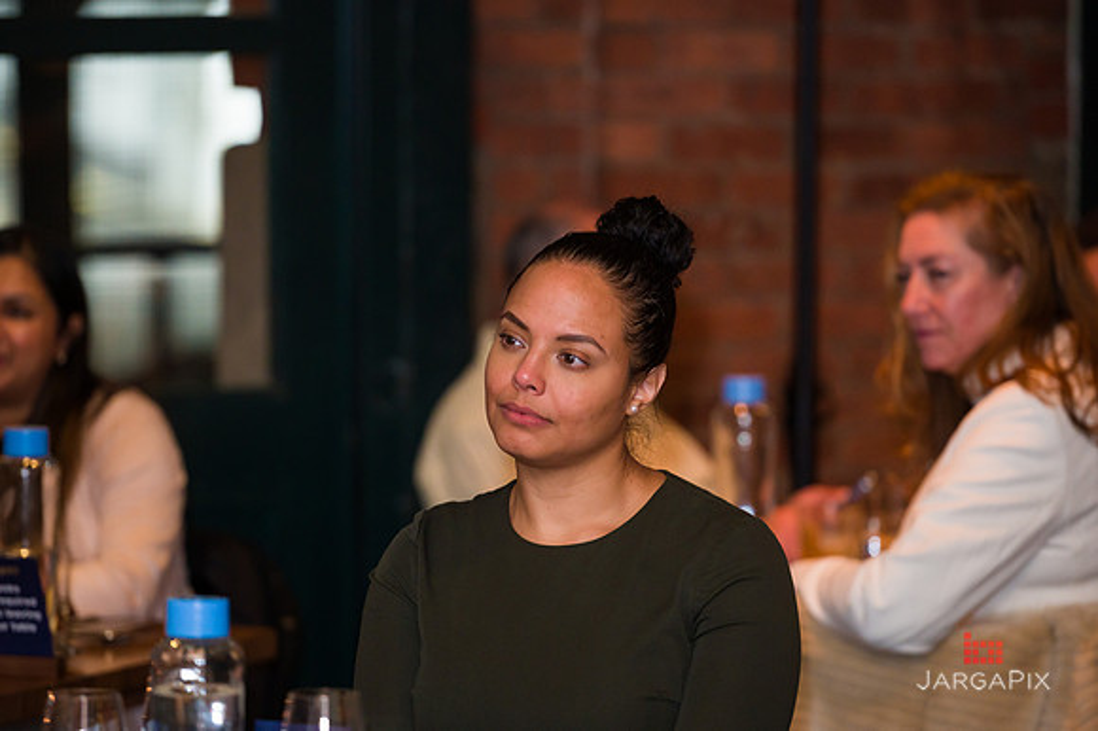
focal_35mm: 185
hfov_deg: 11.1
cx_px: 549
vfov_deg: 7.4
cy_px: 366
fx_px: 5639
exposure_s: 1/125
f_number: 3.2
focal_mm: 185
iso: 1600
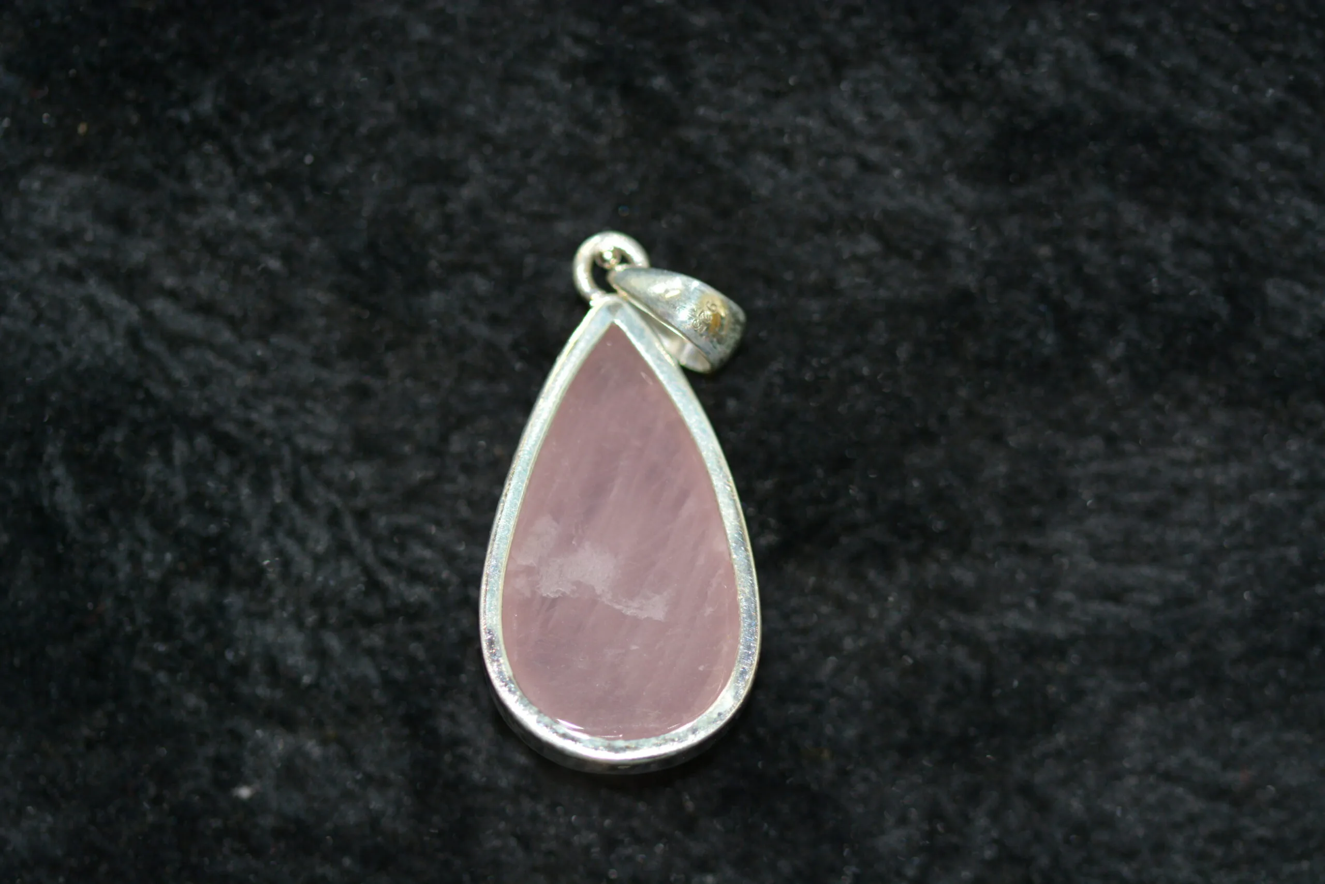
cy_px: 442
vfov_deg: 8.7
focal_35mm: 158
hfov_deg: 13.0
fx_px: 5798
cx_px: 662
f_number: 3.5
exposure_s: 1/60
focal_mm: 105
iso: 400
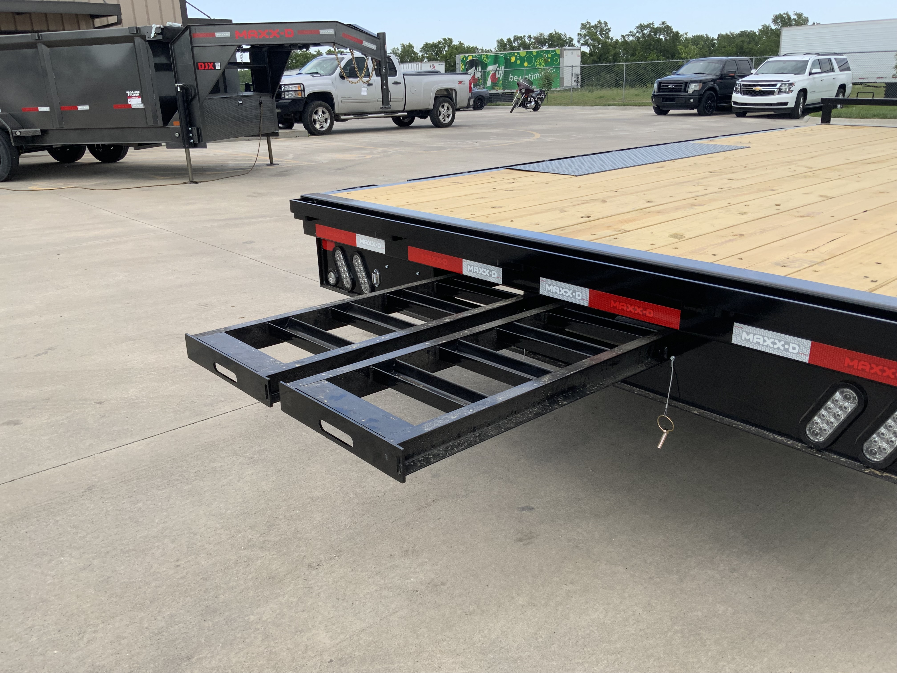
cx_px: 448
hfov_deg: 61.7
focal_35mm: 29
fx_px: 751
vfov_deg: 48.2
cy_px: 336
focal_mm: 3
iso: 16
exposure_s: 1/613
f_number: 1.8
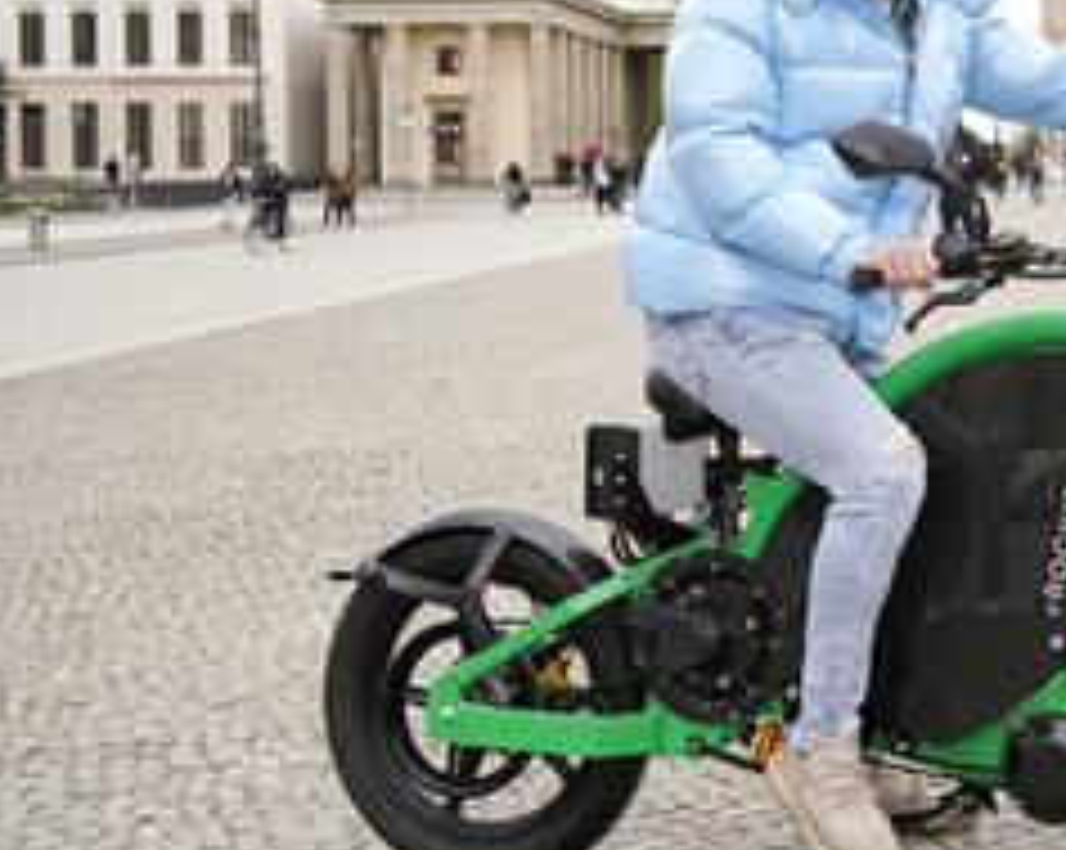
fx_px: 1576
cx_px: 897
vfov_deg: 30.0
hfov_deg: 35.8
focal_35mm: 50
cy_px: 297
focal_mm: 28
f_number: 8
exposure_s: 1/250
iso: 500
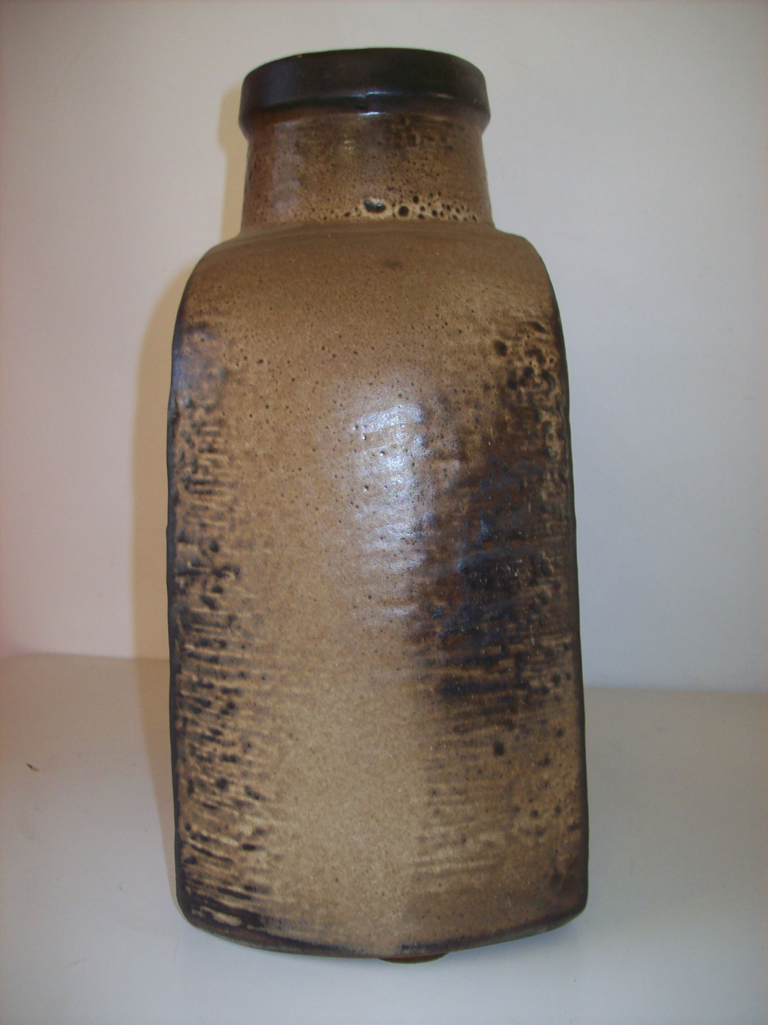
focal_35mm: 36
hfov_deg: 39.6
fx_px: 1066
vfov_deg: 51.4
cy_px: 512
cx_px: 384
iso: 80
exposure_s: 1/64
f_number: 2.7
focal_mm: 6
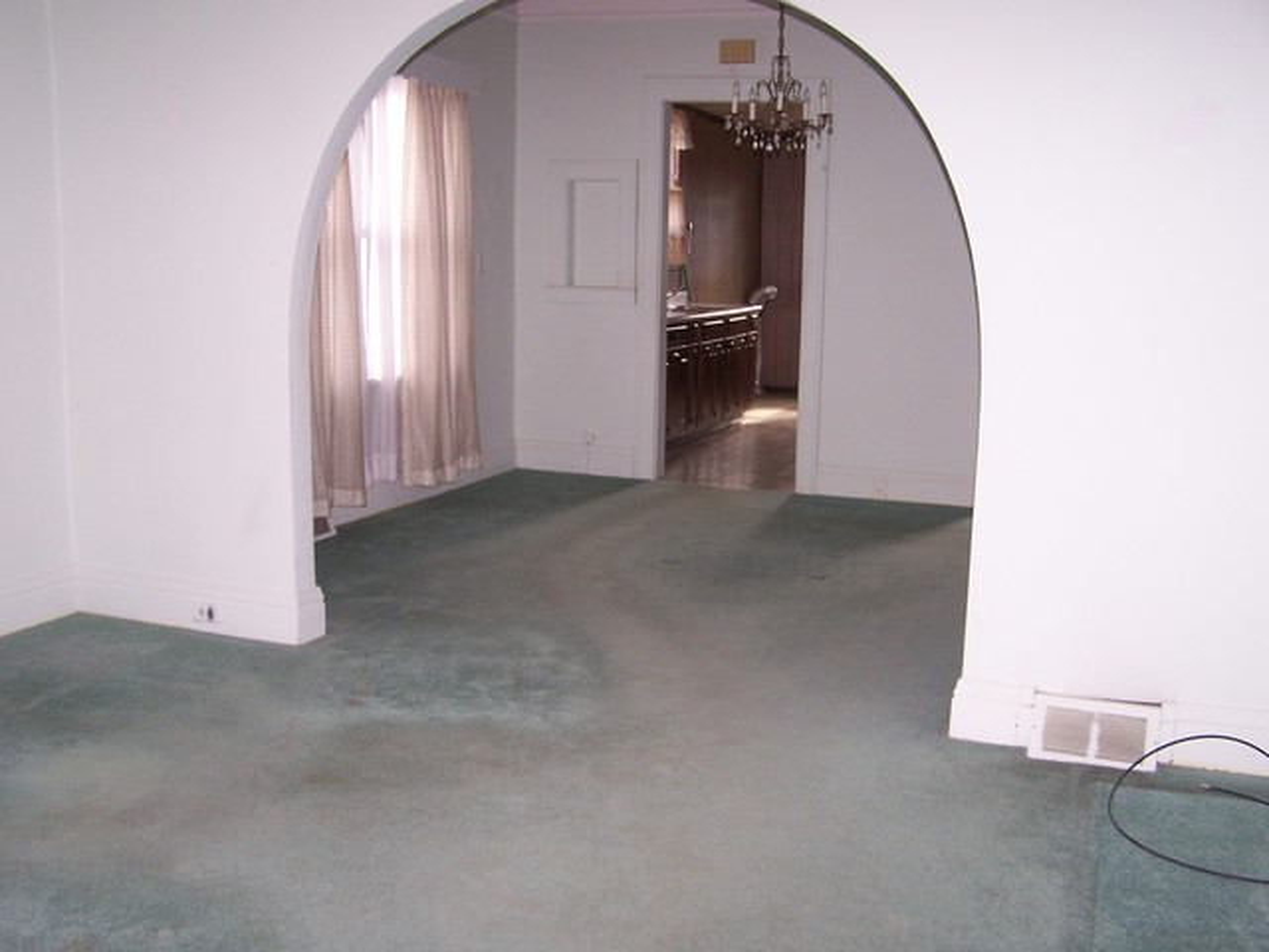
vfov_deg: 37.7
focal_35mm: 38
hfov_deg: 49.0
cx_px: 634
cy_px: 476
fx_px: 1393
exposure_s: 1/60
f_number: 2.8
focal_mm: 6.3
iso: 140
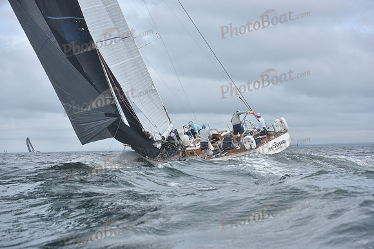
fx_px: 727
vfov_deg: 19.5
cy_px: 124
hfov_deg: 28.8
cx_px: 187
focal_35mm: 70
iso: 200
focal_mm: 70
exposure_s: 1/1250
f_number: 5
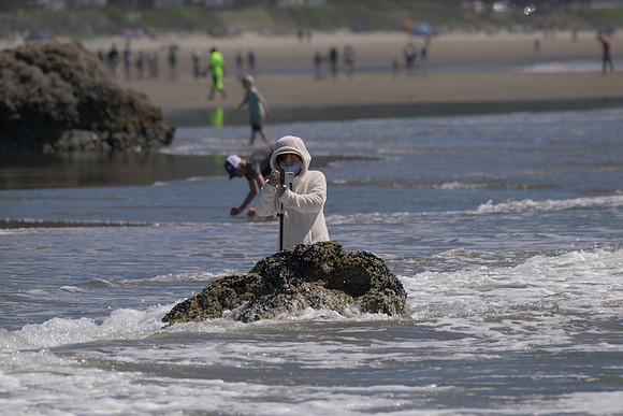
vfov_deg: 2.8
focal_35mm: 500
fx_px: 8654
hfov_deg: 4.1
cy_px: 208
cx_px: 312
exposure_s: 1/2000
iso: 450
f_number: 9
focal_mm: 500
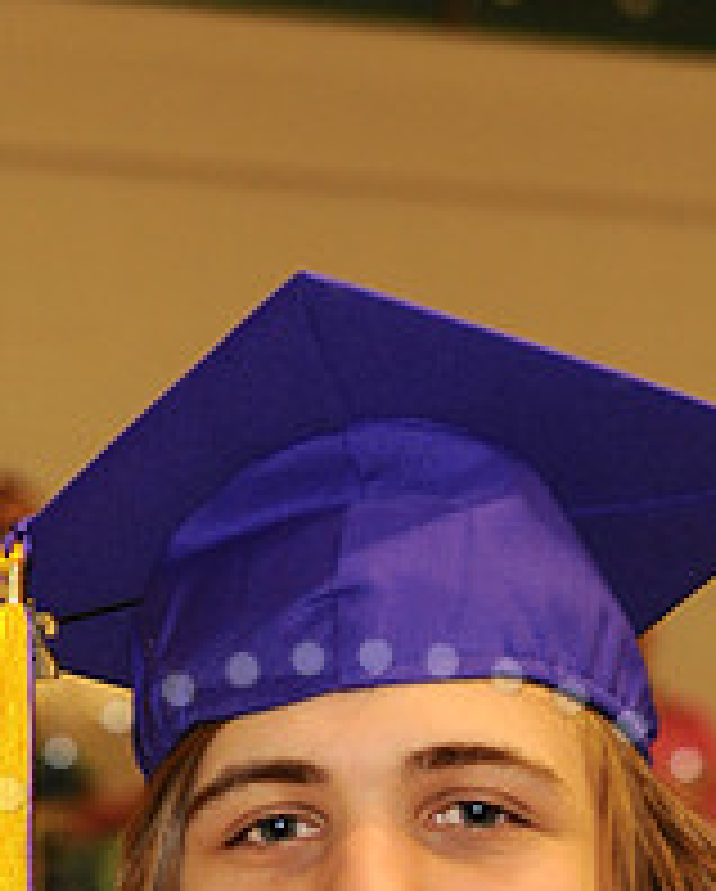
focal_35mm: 269
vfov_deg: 7.1
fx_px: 7109
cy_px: 1179
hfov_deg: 5.8
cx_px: 365
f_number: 5.6
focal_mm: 98
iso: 2000
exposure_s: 1/80
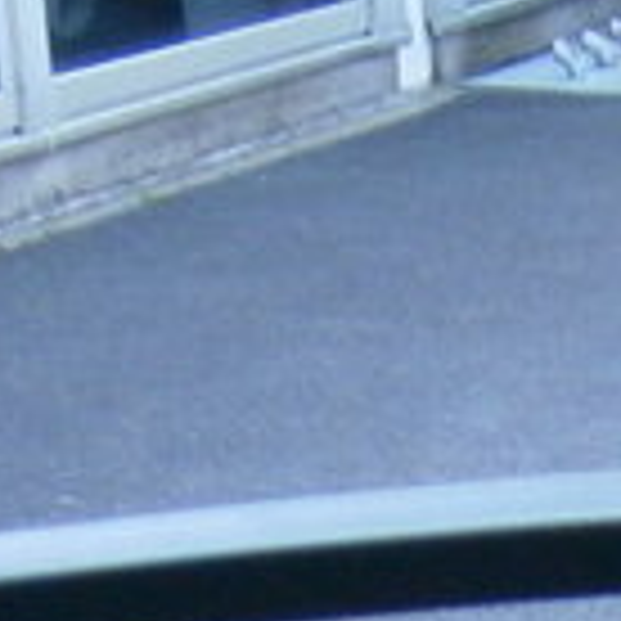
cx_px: 914
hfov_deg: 9.9
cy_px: 1656
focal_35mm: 171
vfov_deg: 8.9
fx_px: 3471
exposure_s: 1/250
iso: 200
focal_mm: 4.7
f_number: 2.8
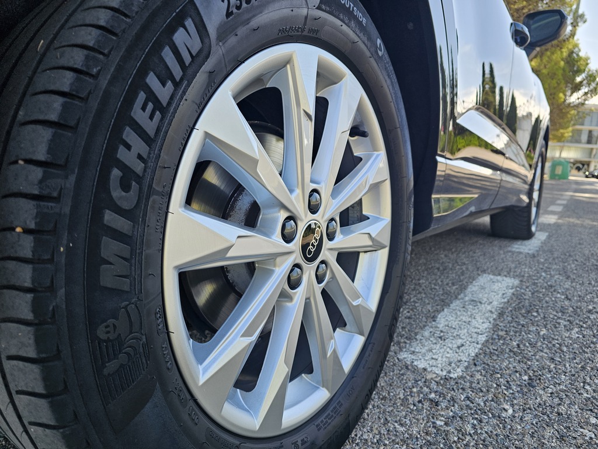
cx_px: 299
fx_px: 397
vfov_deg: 58.9
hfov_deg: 73.9
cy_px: 224
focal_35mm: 23
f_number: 1.7
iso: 20
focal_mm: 6.3
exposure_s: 1/180
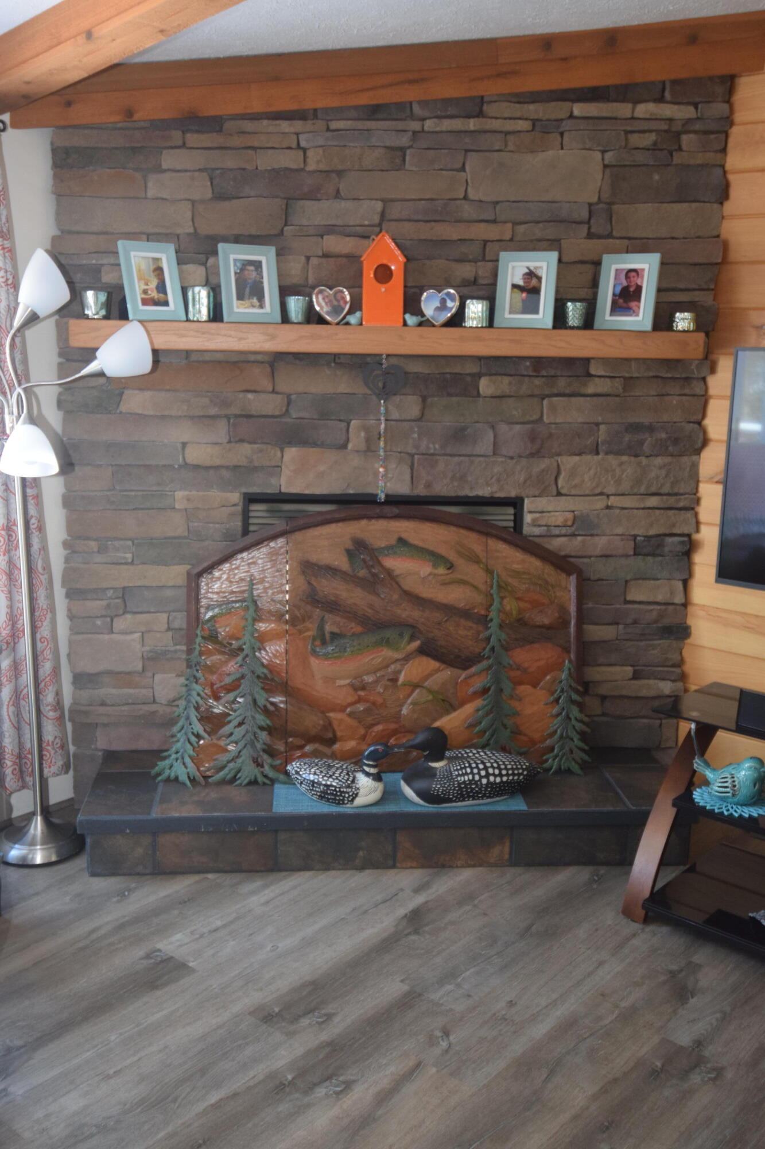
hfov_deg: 36.9
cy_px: 574
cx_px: 382
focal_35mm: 36
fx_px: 1148
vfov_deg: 53.1
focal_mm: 24
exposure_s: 1/60
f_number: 4
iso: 1000
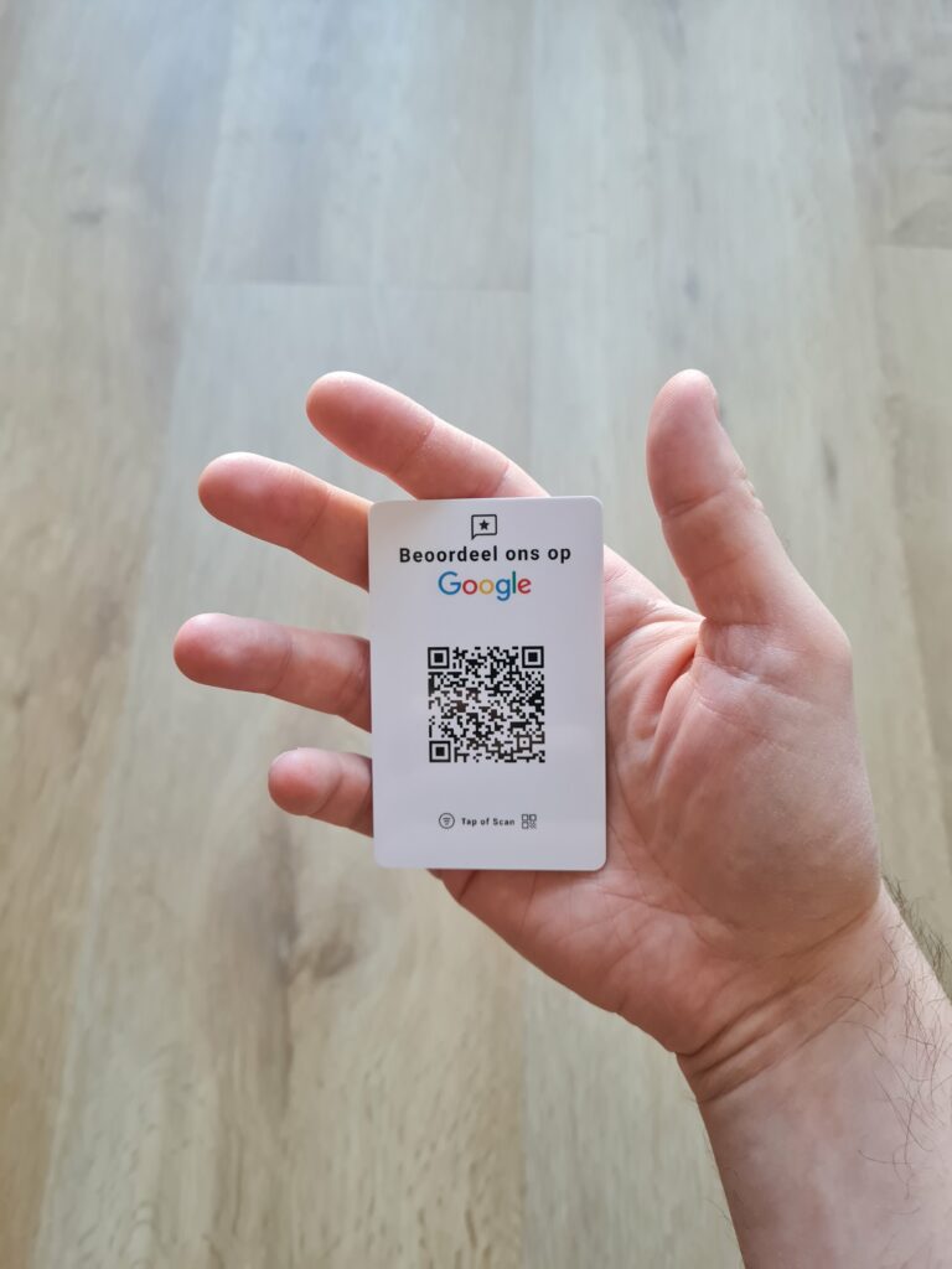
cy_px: 634
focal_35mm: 26
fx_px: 953
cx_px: 476
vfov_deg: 67.3
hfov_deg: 53.1
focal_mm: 5.4
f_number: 1.8
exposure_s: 1/100
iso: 200
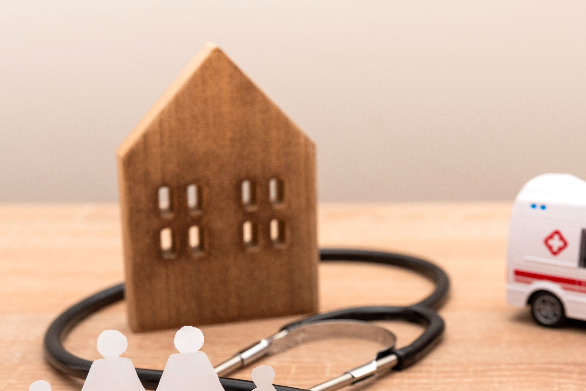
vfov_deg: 16.1
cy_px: 237
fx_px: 1384
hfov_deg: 23.8
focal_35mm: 85
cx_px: 390
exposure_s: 1/125
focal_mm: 48
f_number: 5
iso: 400
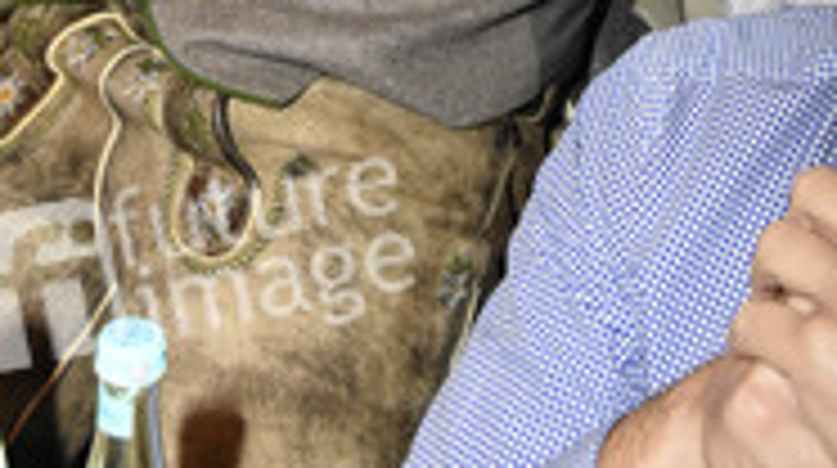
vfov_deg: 12.4
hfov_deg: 24.2
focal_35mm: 88
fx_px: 1950
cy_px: -410
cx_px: 315
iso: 1600
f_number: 6.3
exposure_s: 1/125
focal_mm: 26
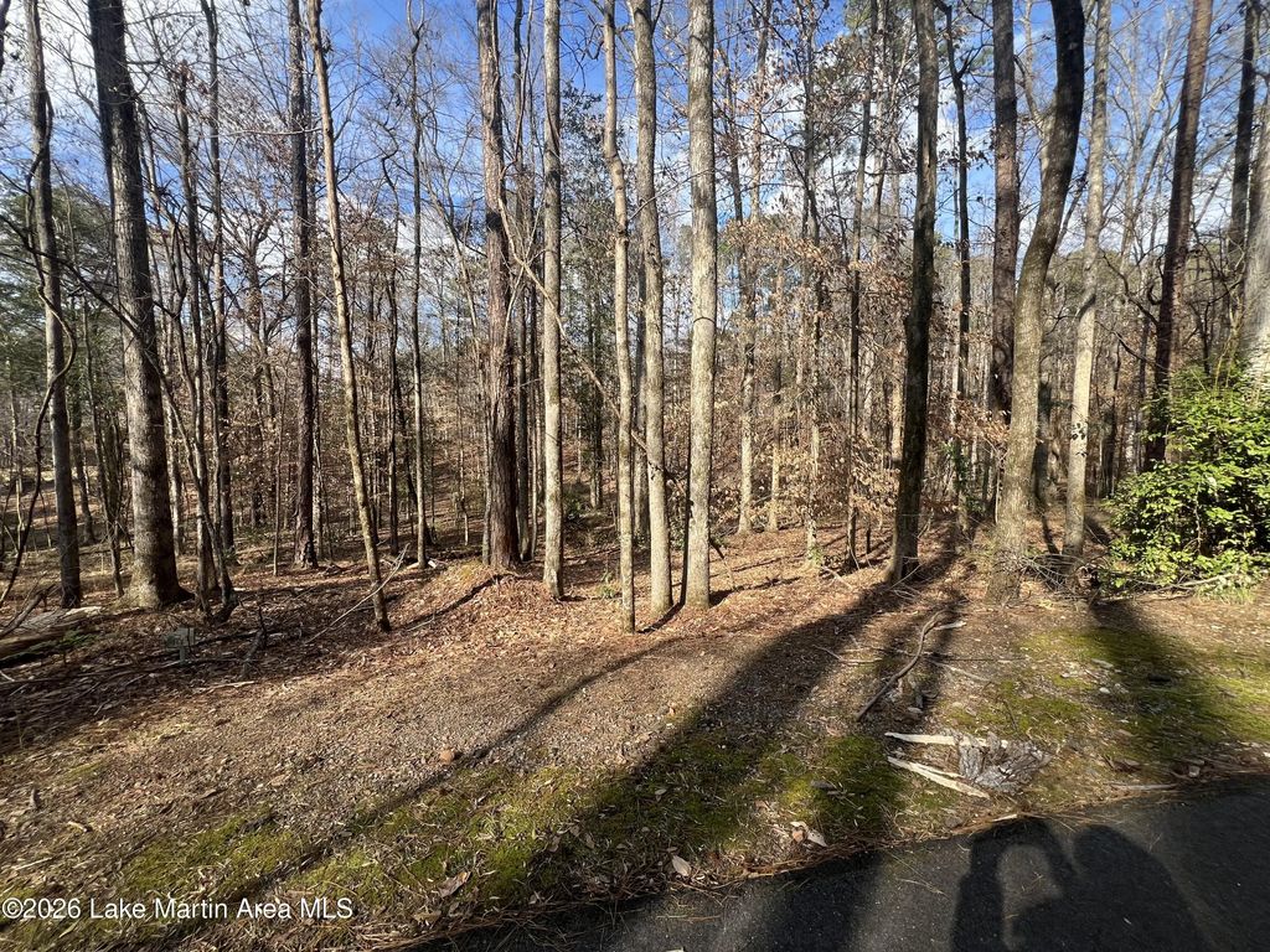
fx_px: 477
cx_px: 635
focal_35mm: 13
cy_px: 476
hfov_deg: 106.2
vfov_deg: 89.9
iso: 32
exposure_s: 1/531
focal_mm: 1.57
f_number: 1.8
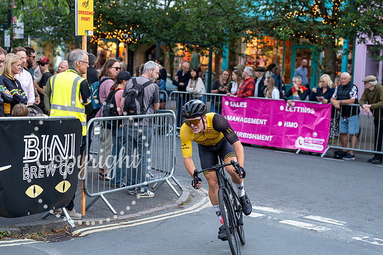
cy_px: 128
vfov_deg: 19.5
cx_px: 192
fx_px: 745
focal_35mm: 70
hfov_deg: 28.8
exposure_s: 1/800
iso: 2000
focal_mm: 70
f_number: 3.5
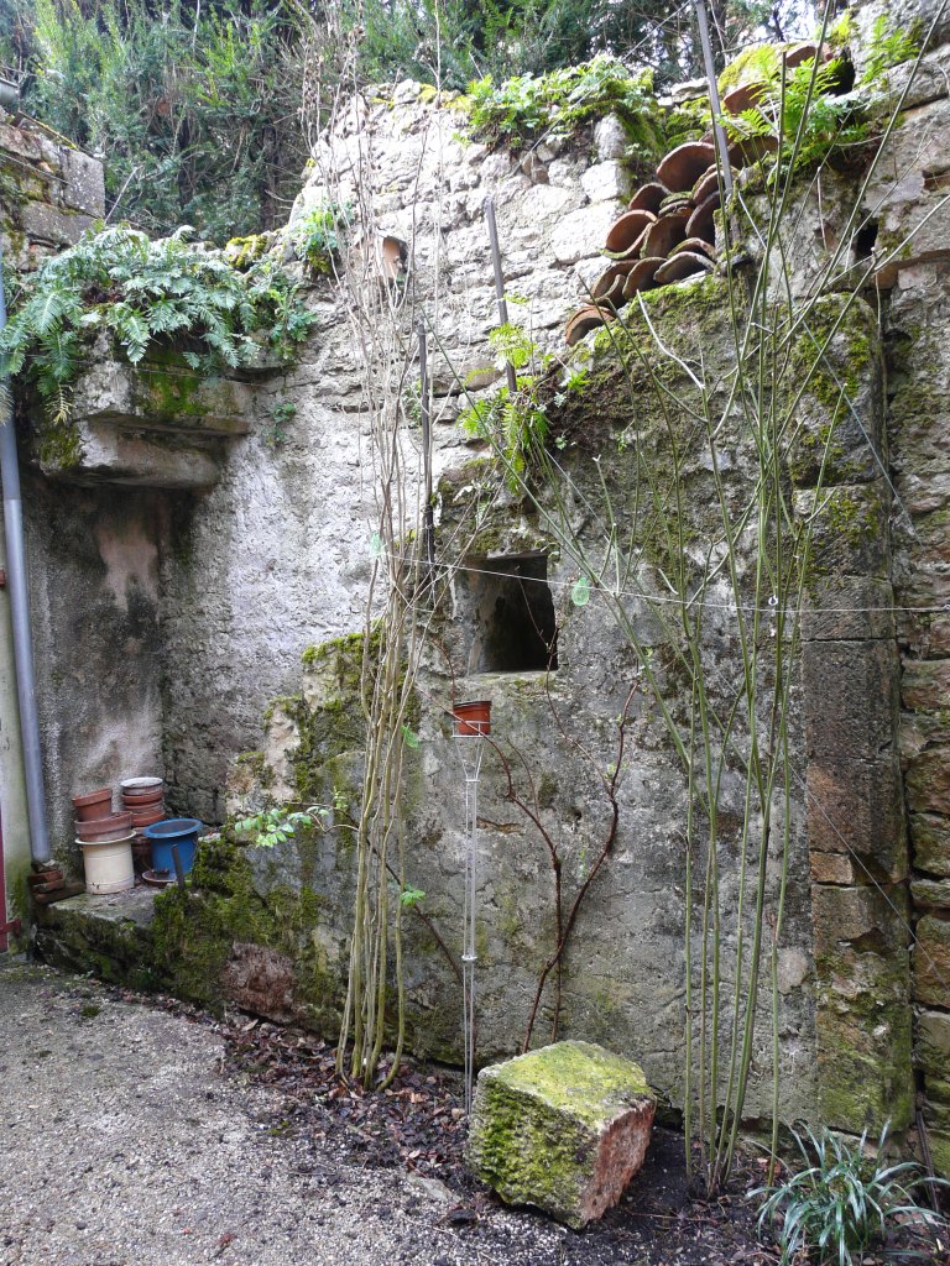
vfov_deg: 63.4
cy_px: 633
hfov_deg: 49.7
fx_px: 1025
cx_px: 475
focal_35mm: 28
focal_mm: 4.6
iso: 100
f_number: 2.8
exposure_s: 1/50
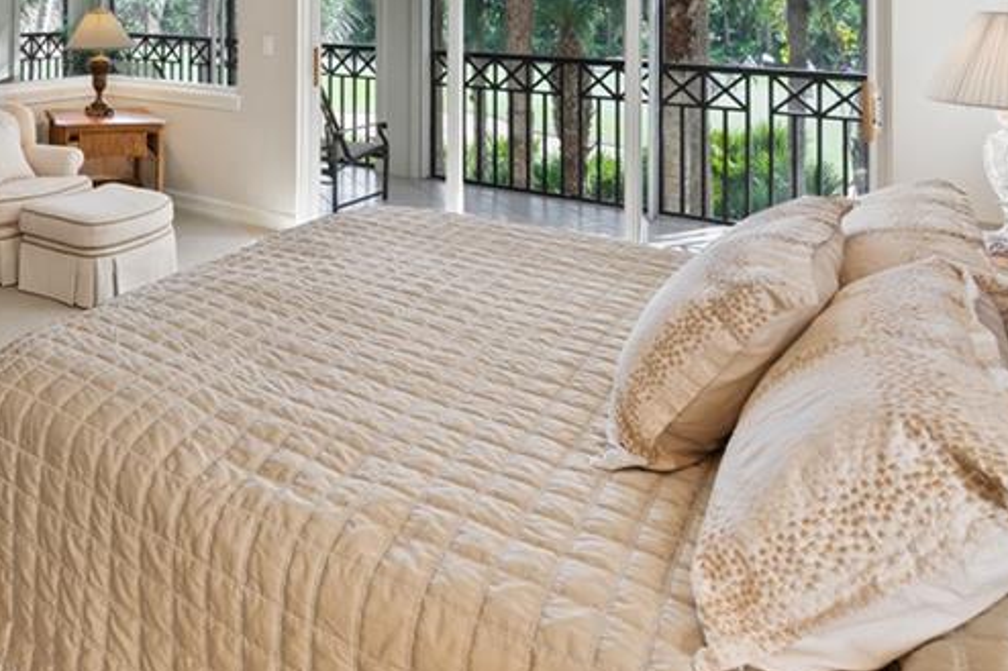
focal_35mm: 29
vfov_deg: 39.8
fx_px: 812
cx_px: 149
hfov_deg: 57.0
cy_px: 7
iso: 400
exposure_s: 1/3
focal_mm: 14
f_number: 8
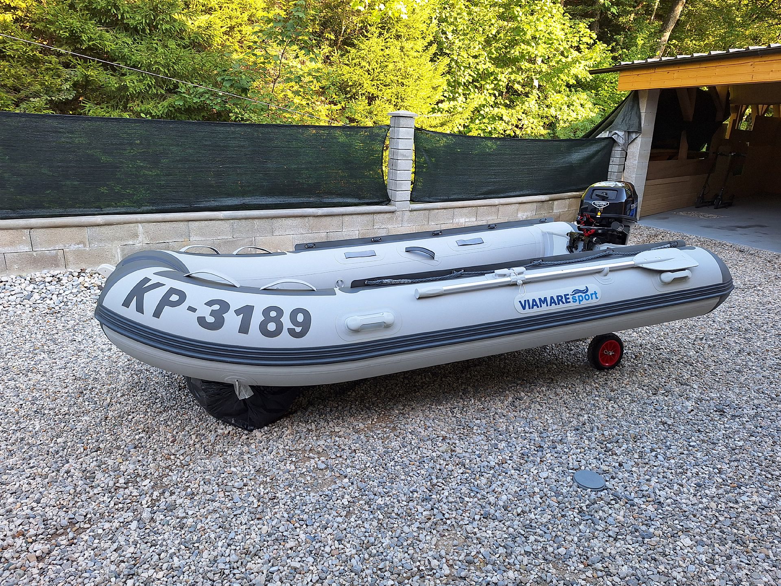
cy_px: 293
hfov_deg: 73.9
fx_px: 519
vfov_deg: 58.9
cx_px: 390
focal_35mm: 23
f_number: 1.8
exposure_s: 1/179
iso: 40
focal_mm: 5.54
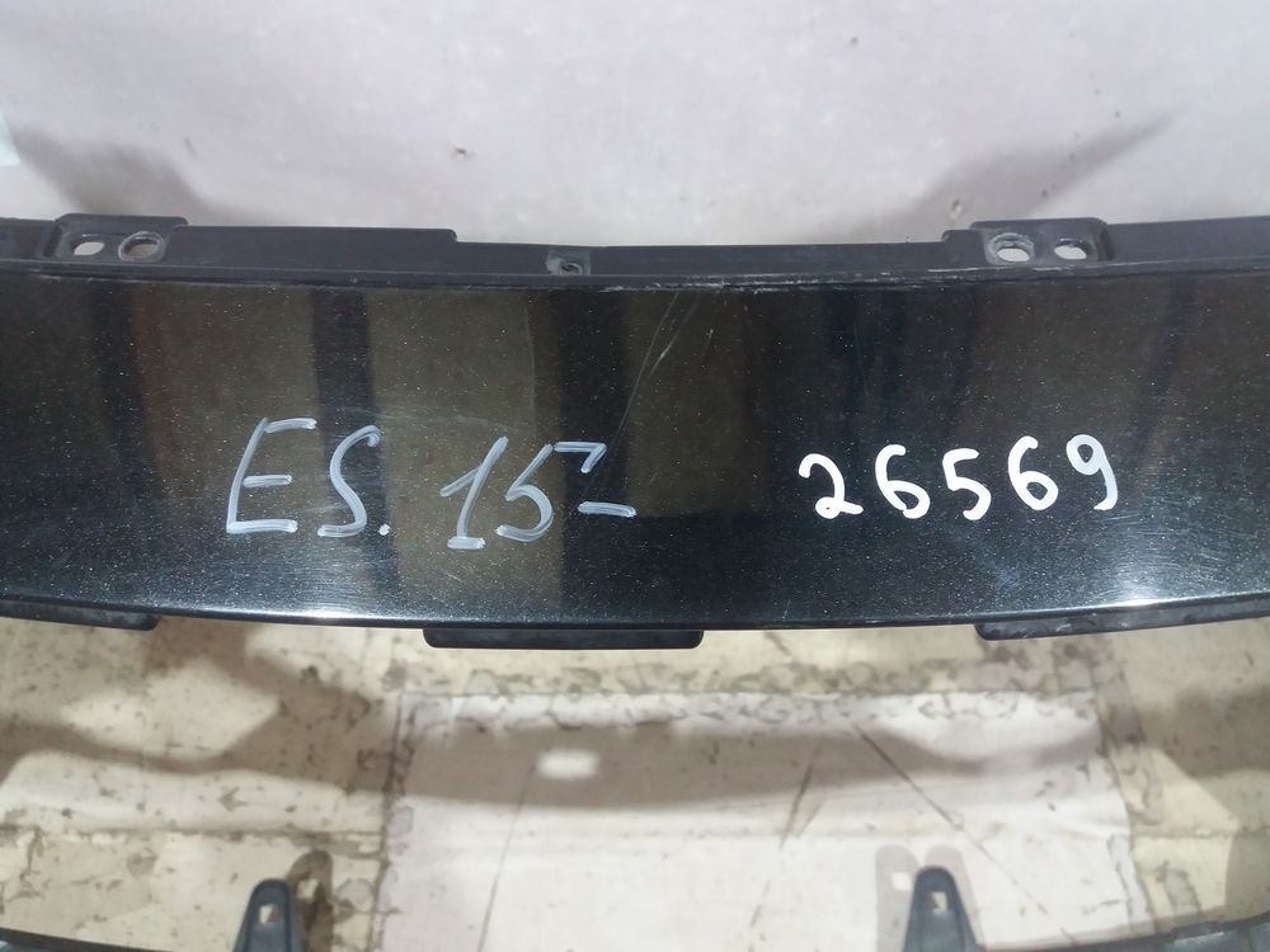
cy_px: 476
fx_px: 1027
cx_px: 635
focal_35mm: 28
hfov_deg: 63.4
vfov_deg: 49.7
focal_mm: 3.7
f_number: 1.9
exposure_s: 1/17
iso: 200
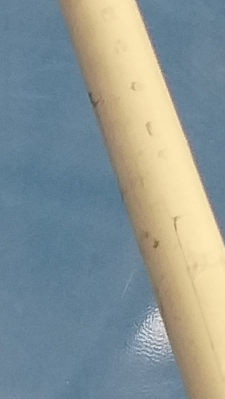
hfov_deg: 5.6
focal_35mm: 175
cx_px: -785
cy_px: 431
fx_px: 1855
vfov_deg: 12.1
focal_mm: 3.6
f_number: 1.9
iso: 40
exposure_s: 1/50
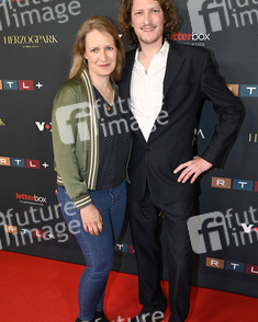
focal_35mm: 37
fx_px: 353
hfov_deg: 40.1
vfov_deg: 49.1
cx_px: 144
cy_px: 173
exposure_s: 1/160
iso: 1250
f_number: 6.3
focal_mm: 29
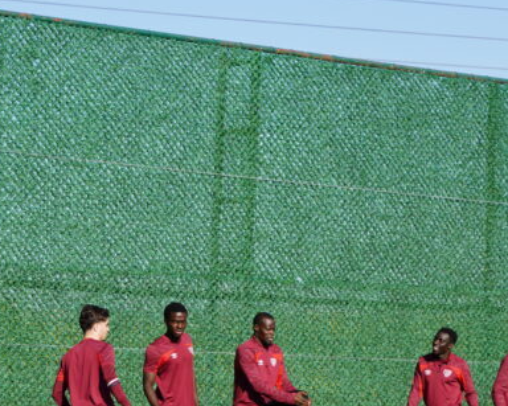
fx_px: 2880
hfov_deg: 10.1
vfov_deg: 8.0
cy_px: 474
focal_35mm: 192
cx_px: 319
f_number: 5
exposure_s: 1/500
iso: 100
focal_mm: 61.2
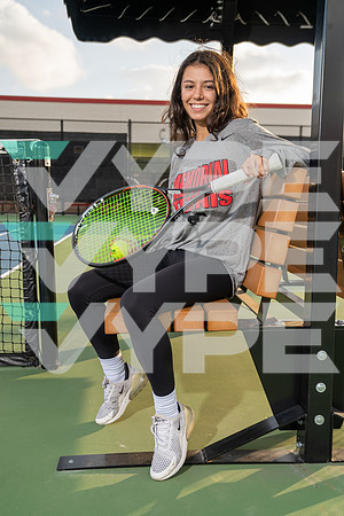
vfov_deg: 53.1
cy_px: 258
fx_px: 516
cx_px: 172
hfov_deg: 36.9
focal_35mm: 36
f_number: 4
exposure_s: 1/250
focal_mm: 36
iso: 100
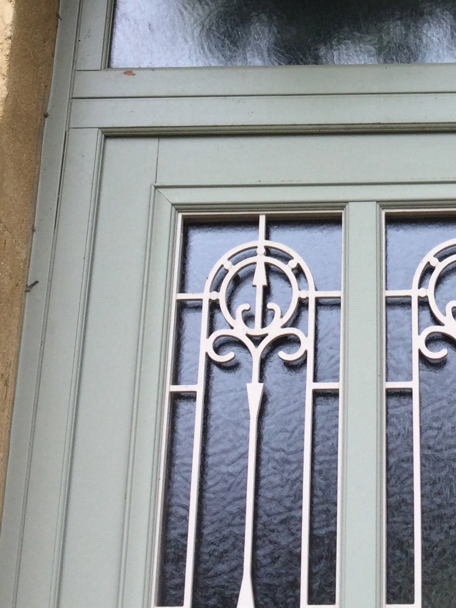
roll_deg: +1.3
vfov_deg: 23.7
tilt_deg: +25.4
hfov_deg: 18.4
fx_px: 1387
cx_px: 404
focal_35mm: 79
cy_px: 5
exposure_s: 1/100
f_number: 2.4
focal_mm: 3.3
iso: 32
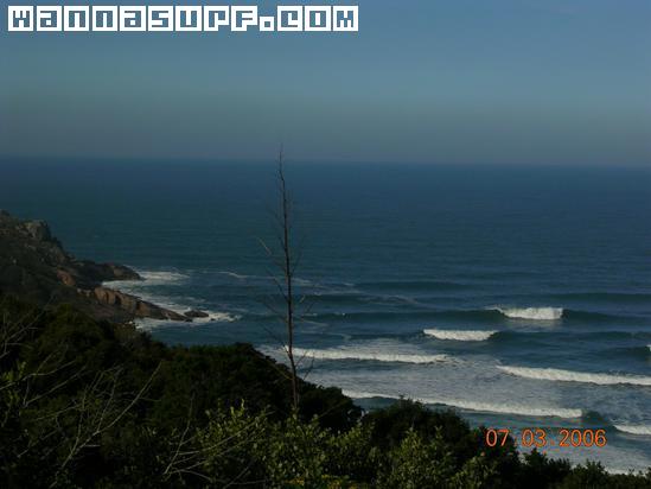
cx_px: 326
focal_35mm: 81
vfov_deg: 18.2
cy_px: 244
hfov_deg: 24.1
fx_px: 1524
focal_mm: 12.3
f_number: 4
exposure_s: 1/1449
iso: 50
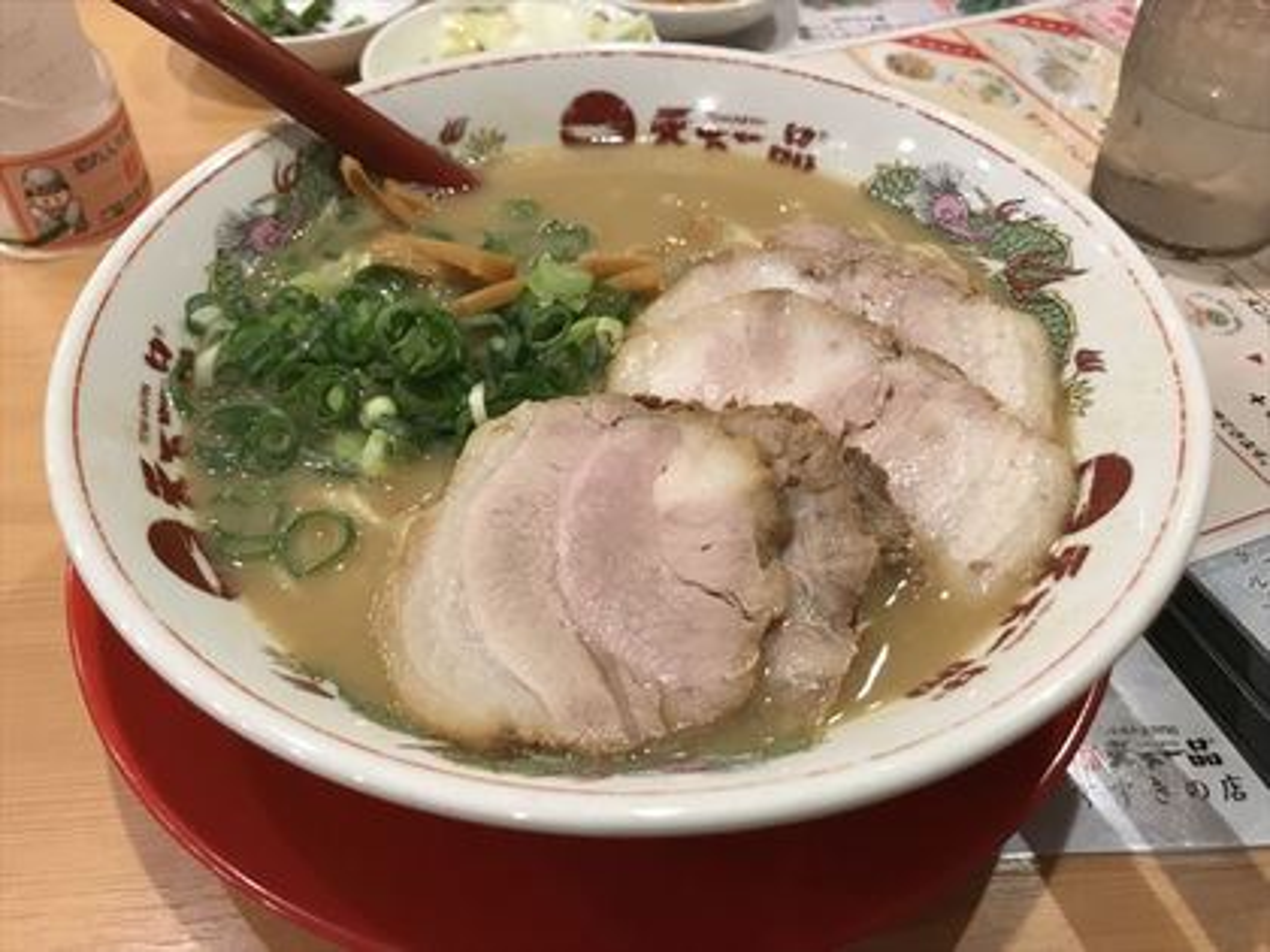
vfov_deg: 49.7
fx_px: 1027
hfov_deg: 63.4
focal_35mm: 28
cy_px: 476
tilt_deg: -47.2
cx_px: 635
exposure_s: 1/20
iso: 40
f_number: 1.8
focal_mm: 3.99
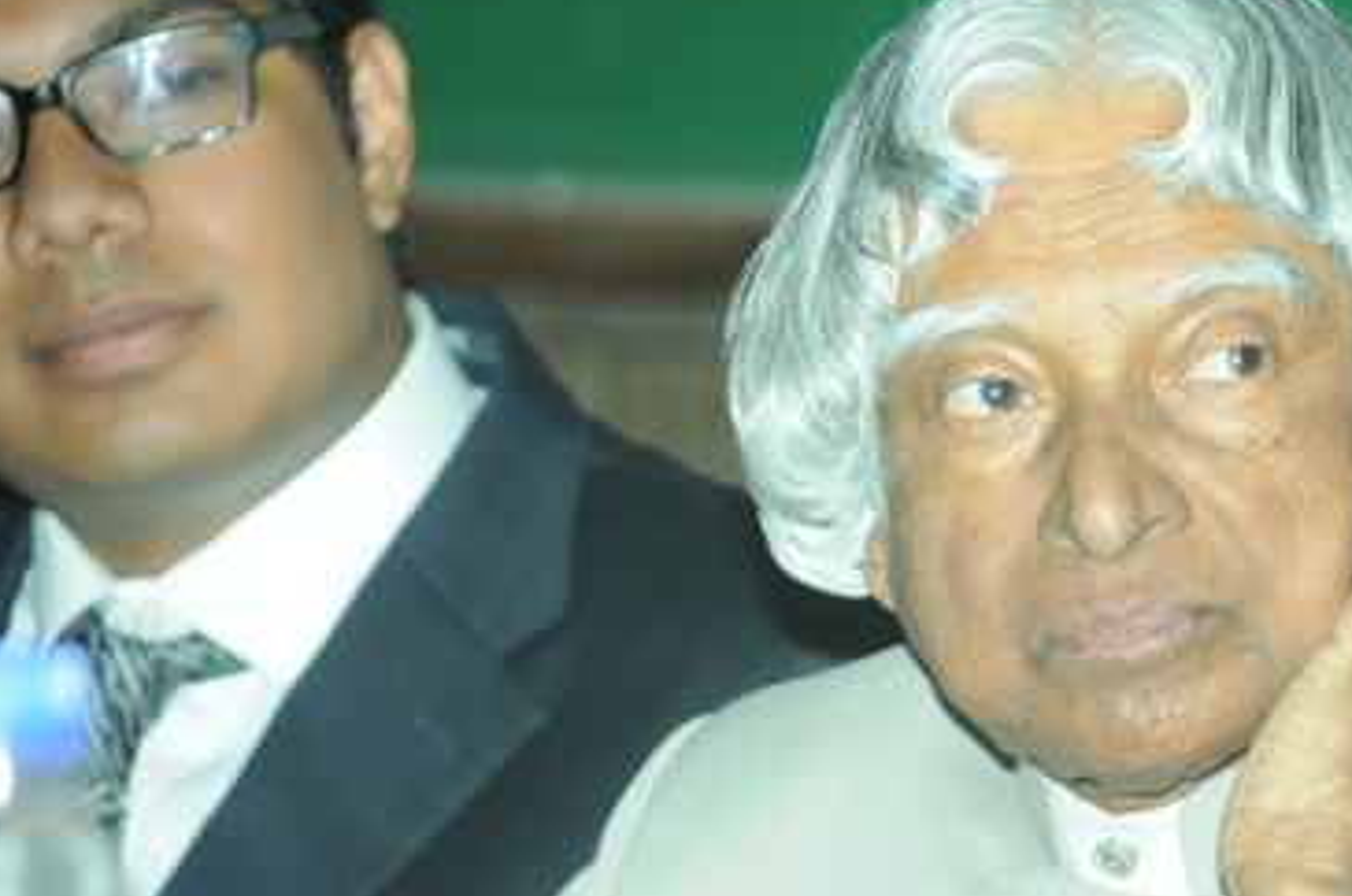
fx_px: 15672
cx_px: 1246
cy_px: 637
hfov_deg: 4.9
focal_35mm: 418
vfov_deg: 3.3
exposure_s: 1/125
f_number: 5.6
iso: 500
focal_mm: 135
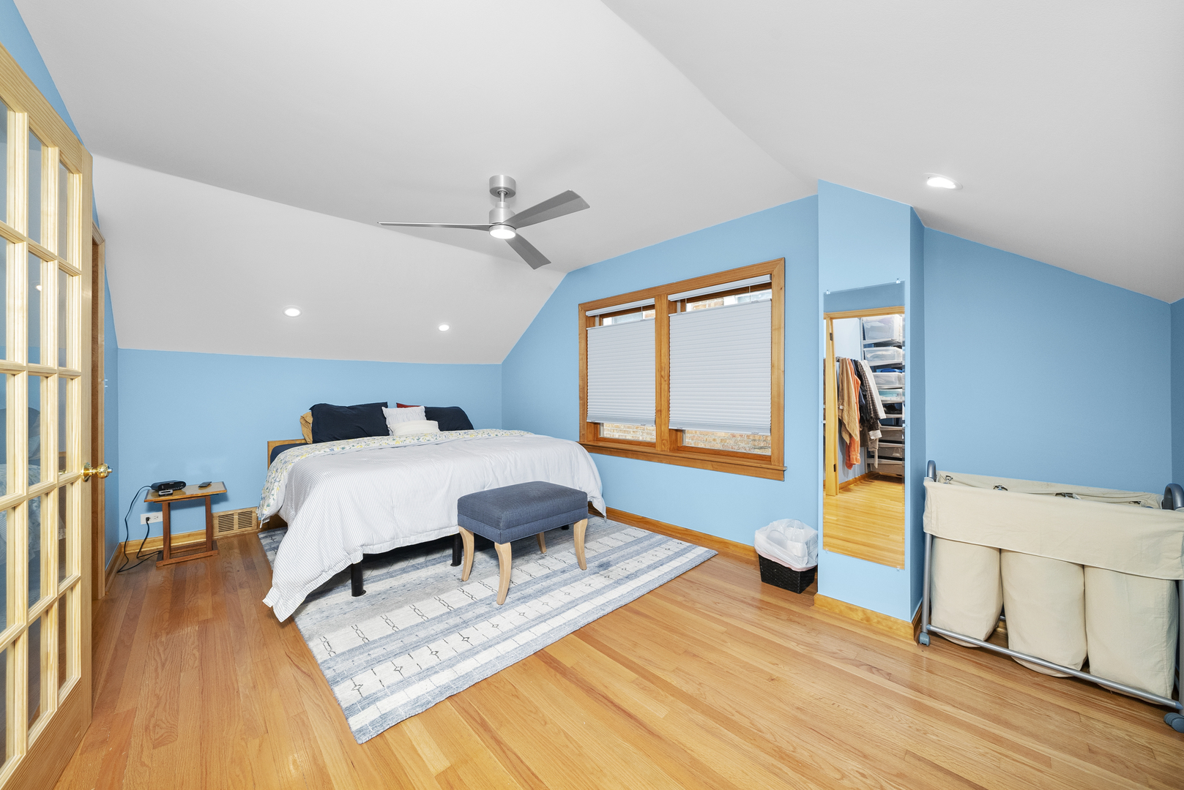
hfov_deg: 112.6
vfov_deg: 90.1
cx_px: 592
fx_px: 395
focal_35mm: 12
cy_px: 395
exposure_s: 1/2.5
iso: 640
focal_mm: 12
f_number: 9
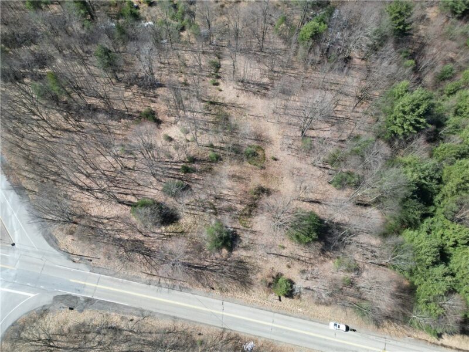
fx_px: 325
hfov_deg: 71.6
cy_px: 176
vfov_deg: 56.8
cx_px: 234
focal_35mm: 24
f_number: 1.7
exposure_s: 1/1250
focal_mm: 6.72
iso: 120
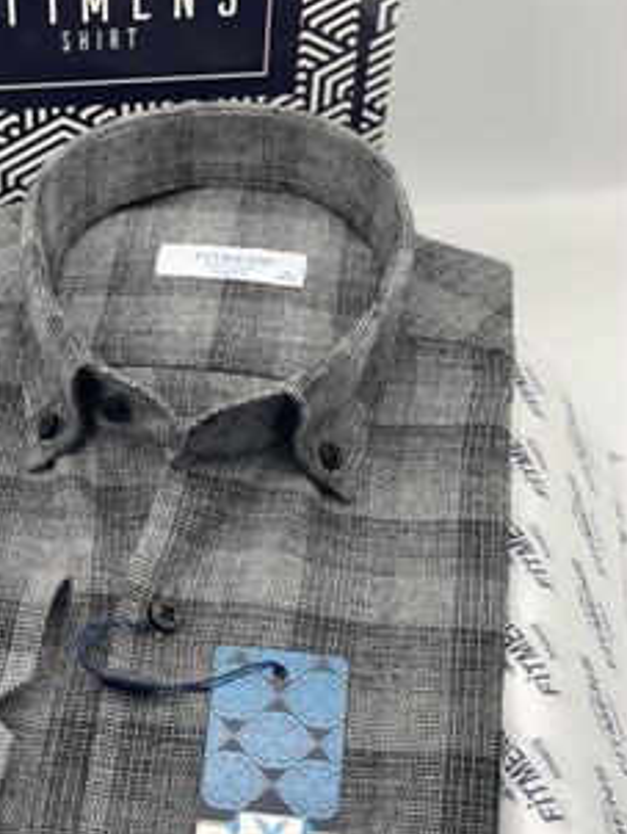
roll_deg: -0.9
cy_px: 465
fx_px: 1712
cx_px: 204
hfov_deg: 20.7
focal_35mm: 71
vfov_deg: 27.4
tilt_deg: -38.8
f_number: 2
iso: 50
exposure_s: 1/100
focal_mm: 6
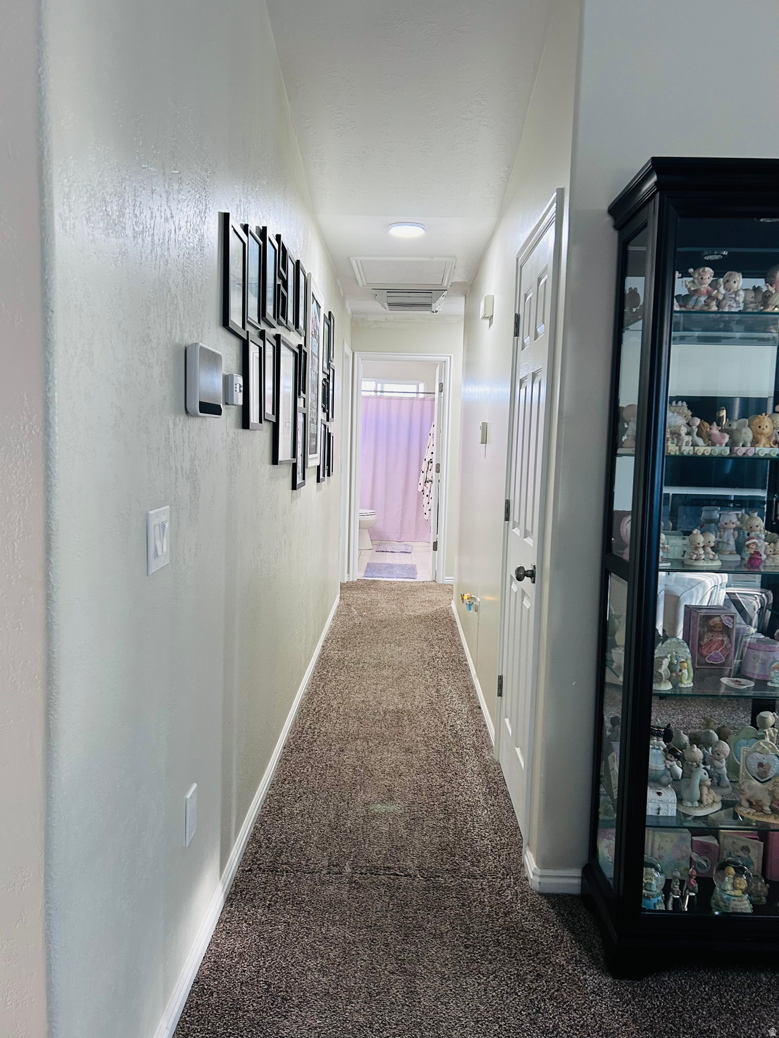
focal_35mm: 26
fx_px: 780
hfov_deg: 53.1
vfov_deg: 67.3
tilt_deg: -6.1
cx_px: 390
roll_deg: -2.4
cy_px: 519
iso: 160
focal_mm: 5.7
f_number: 1.5
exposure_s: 1/60
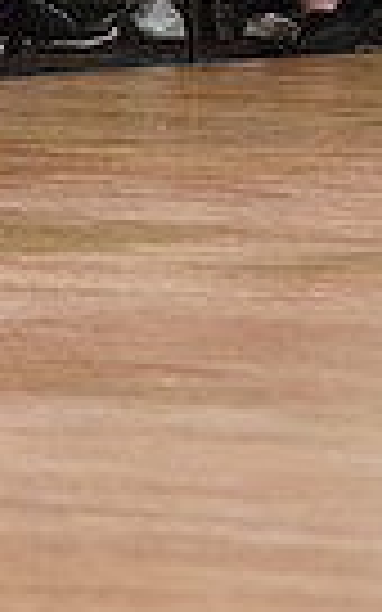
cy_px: -184
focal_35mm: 867
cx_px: -470
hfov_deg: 1.5
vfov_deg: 2.4
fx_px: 14442
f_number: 5.6
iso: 4000
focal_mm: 200
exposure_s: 1/200
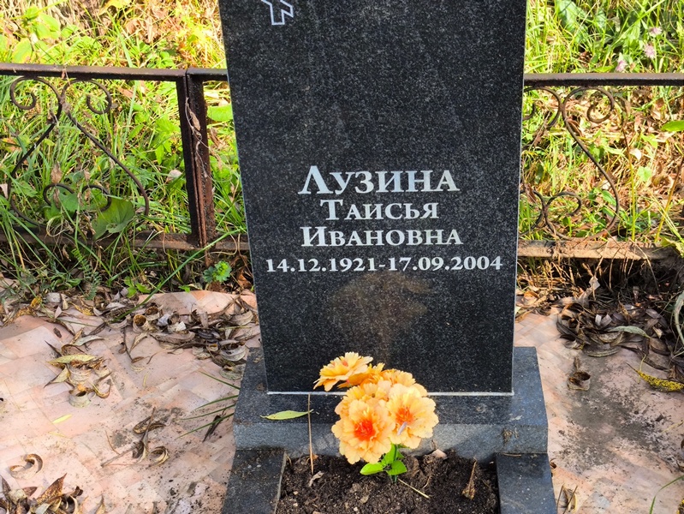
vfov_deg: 29.1
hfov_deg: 38.2
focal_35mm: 50
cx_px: 342
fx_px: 988
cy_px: 257
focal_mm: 4.71
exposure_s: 1/187
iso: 50
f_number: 1.7
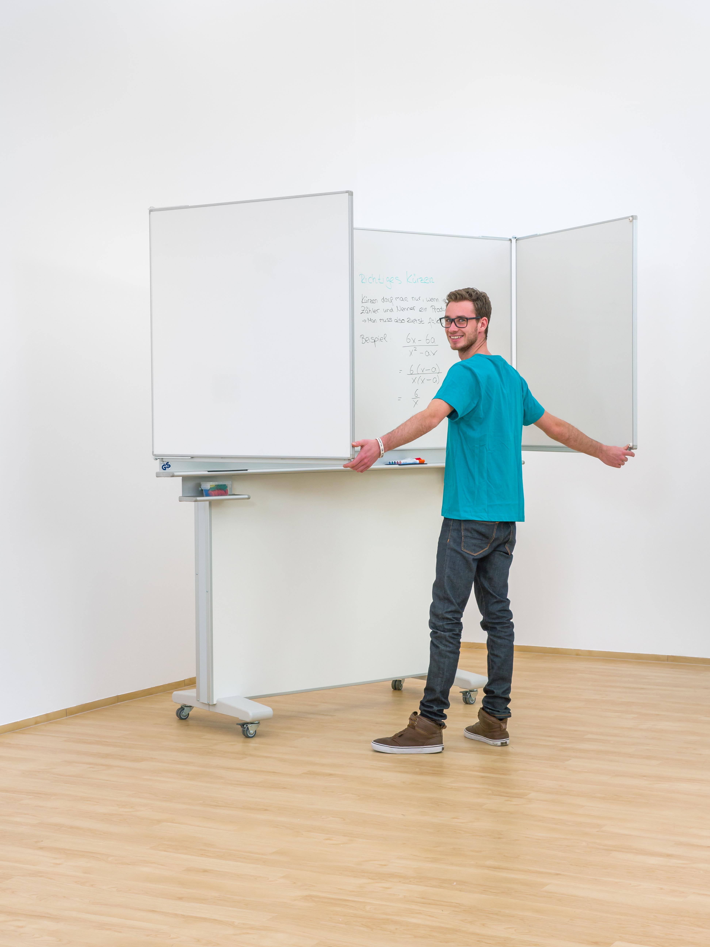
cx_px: 355
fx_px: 1641
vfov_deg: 32.2
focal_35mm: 60
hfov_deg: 24.4
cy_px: 474
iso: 200
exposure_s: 1/160
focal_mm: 30
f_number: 5
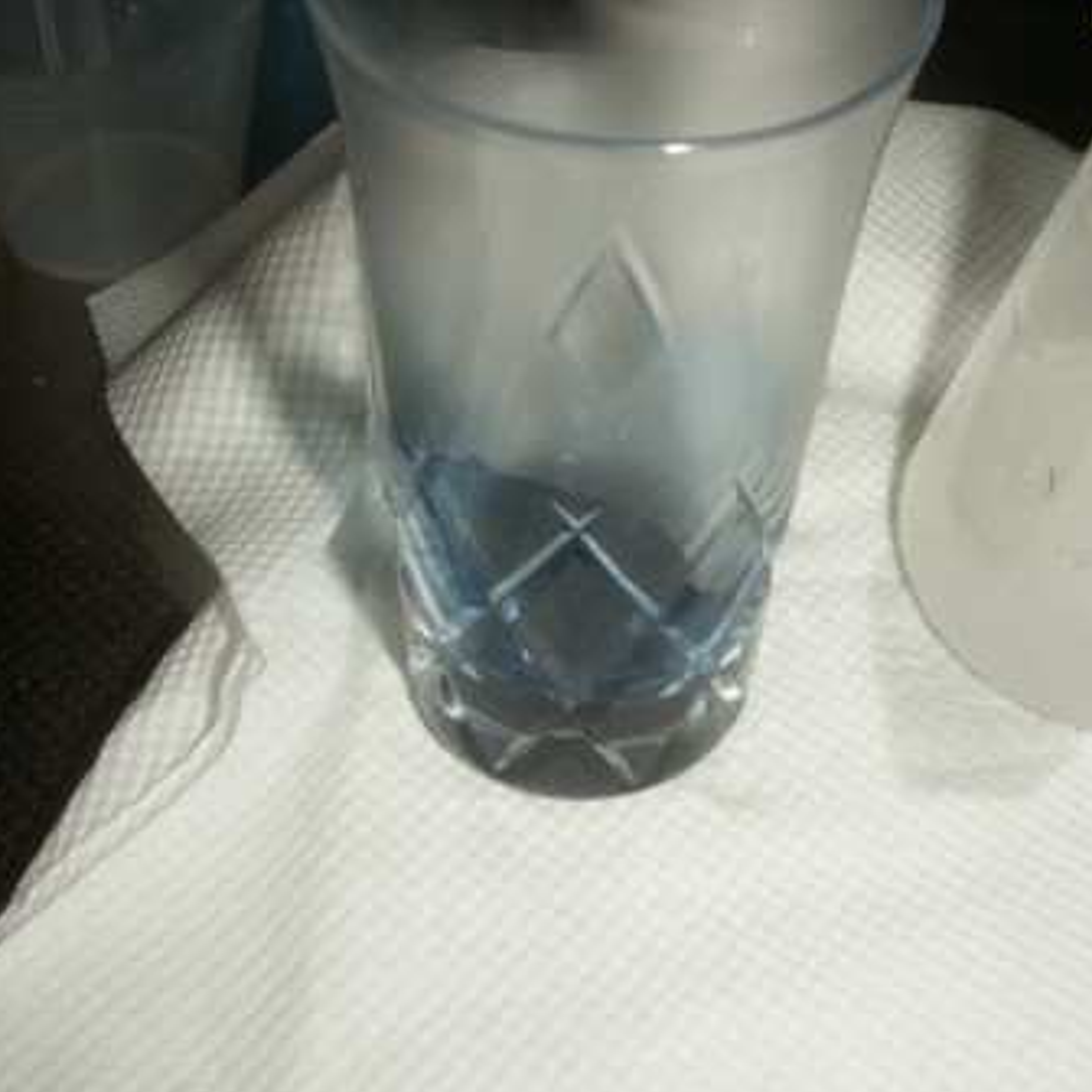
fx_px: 1570
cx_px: 714
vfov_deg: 38.3
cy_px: 548
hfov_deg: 38.0
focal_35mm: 44
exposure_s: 1/40
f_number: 7.1
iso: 50
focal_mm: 7.7
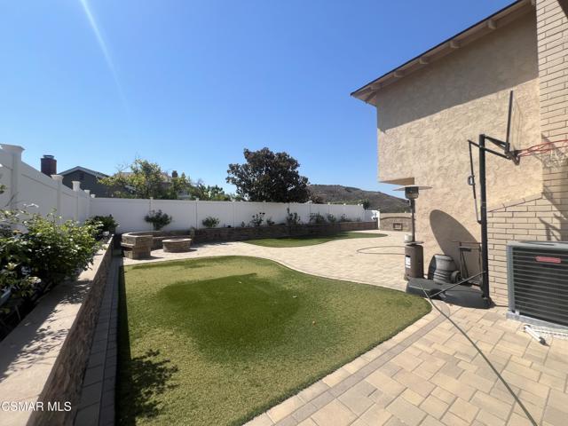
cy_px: 213
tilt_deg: +1.0
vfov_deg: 89.9
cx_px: 284
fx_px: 213
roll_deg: +1.1
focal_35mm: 13
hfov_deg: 106.2
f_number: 1.8
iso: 32
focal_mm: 1.57
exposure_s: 1/1946
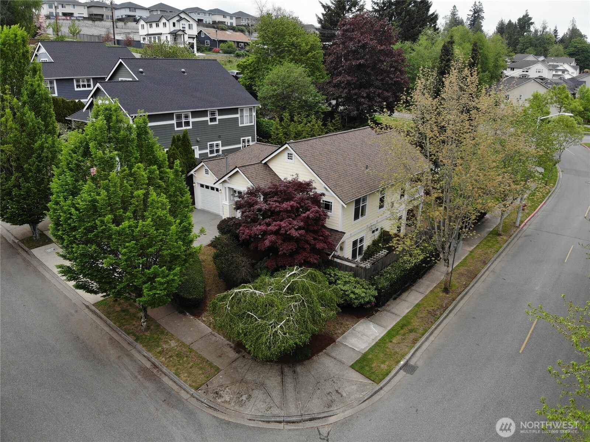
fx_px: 409
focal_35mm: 24
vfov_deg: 56.8
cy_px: 221
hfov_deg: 71.6
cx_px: 295
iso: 100
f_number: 2.8
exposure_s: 1/213
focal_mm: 4.5
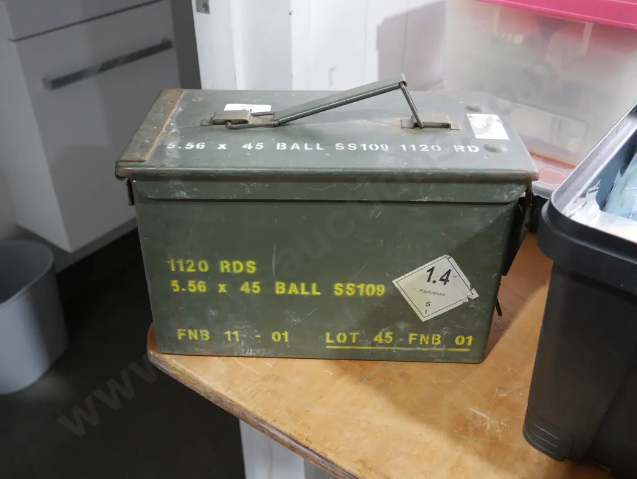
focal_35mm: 34
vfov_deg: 41.8
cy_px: 240
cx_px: 318
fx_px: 626
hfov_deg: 53.9
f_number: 4
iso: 500
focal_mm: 17
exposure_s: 1/60
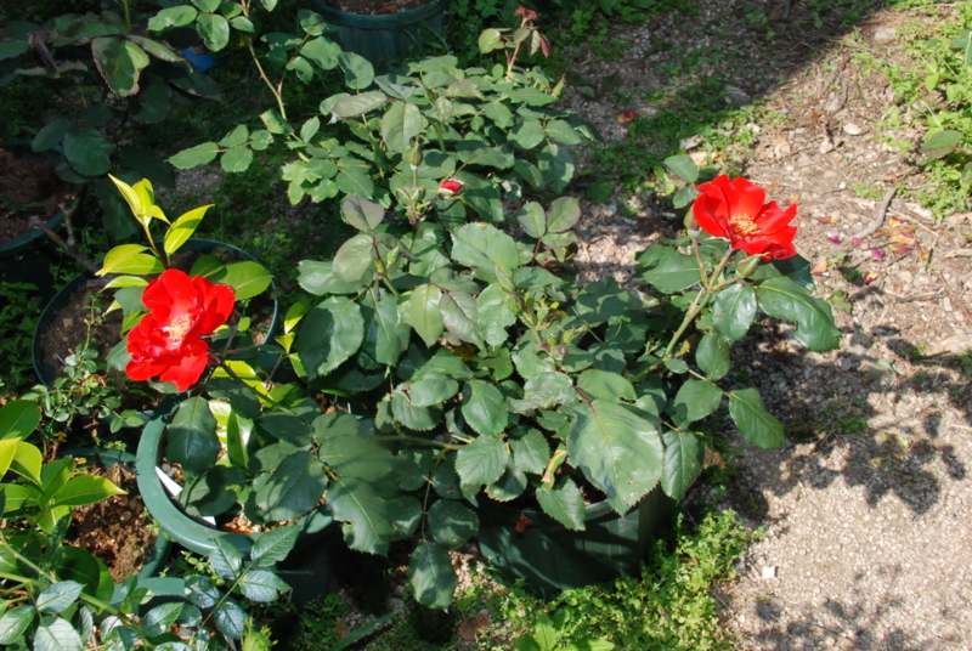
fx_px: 1217
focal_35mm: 45
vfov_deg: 30.0
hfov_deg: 43.5
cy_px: 326
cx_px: 486
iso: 800
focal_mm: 30
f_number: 18
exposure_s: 1/200
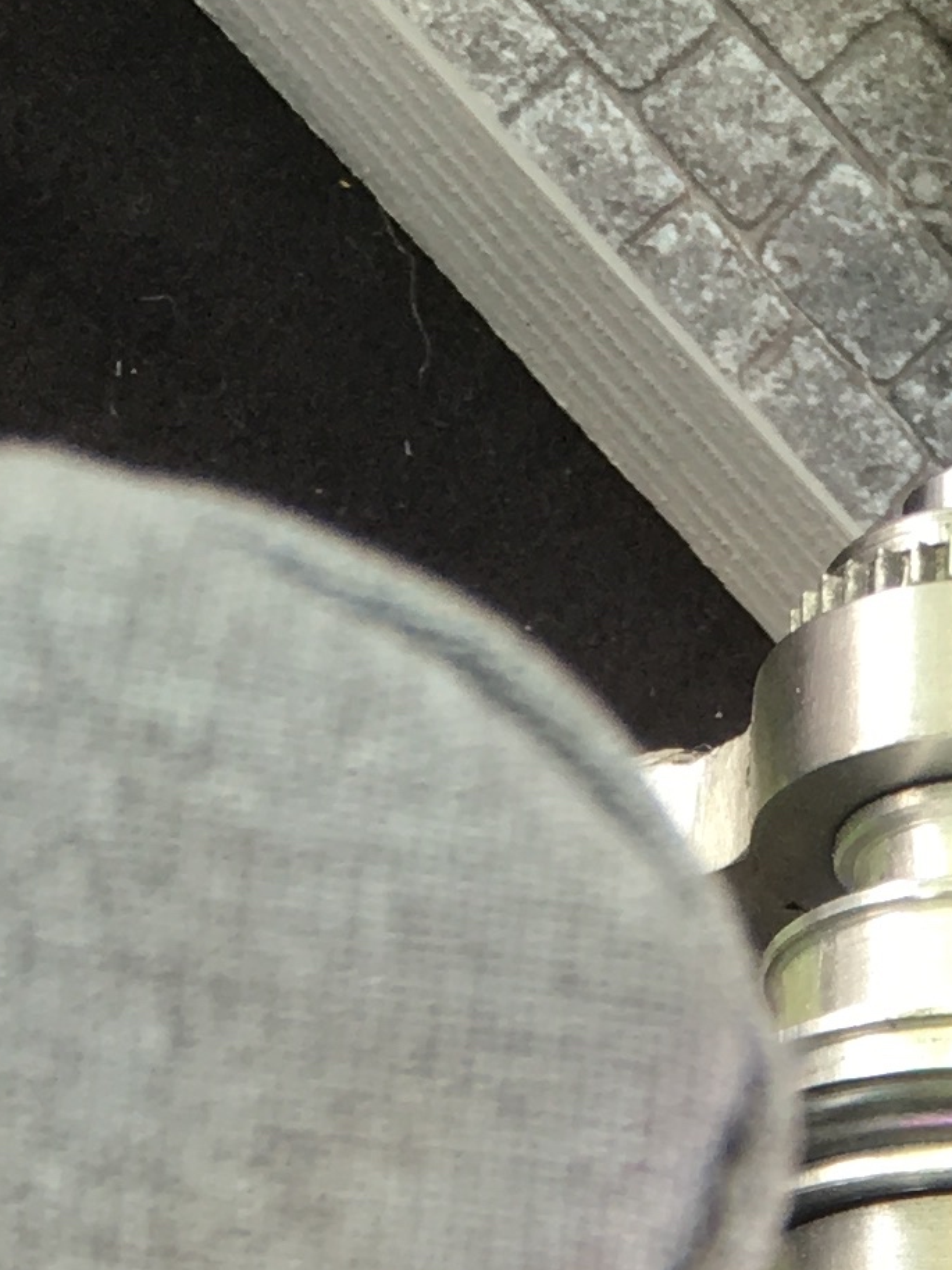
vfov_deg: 13.5
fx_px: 4696
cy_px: 2408
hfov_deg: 11.5
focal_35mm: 128
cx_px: 871
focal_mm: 4.15
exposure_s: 1/50
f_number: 2.2
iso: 32
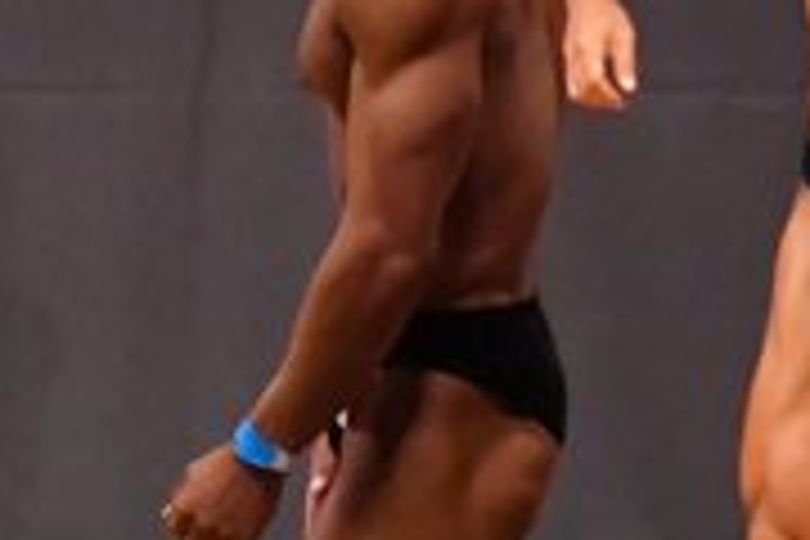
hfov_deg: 2.2
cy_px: 472
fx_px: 21058
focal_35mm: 936
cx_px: 200
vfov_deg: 1.5
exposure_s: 1/400
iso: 10000
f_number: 5.6
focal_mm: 145
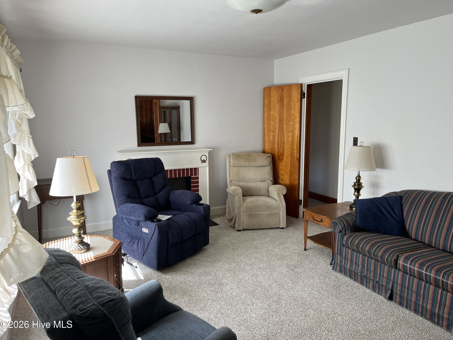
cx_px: 226
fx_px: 340
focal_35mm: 26
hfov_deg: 67.3
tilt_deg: -9.6
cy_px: 170
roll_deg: +0.1
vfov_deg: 53.1
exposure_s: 1/121
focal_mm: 5.1
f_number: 1.6
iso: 64
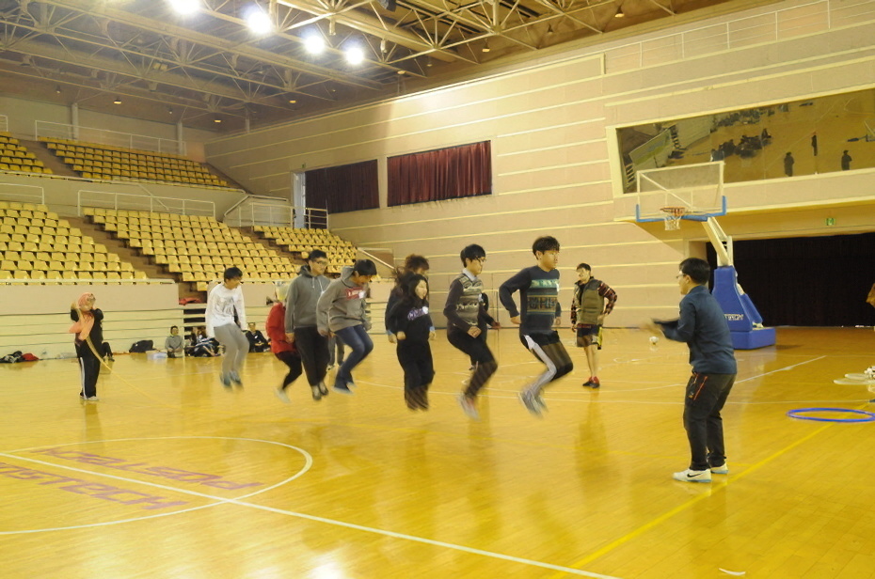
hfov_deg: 55.2
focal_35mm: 34
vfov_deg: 38.2
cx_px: 438
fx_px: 837
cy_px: 290
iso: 2000
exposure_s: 1/30
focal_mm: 23
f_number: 7.1
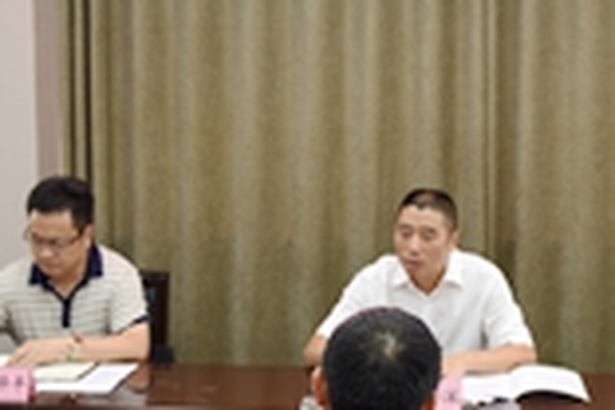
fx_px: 1315
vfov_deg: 17.7
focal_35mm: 77
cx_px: 434
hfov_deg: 26.1
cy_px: 225
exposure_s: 1/30
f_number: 2.8
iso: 125
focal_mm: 24
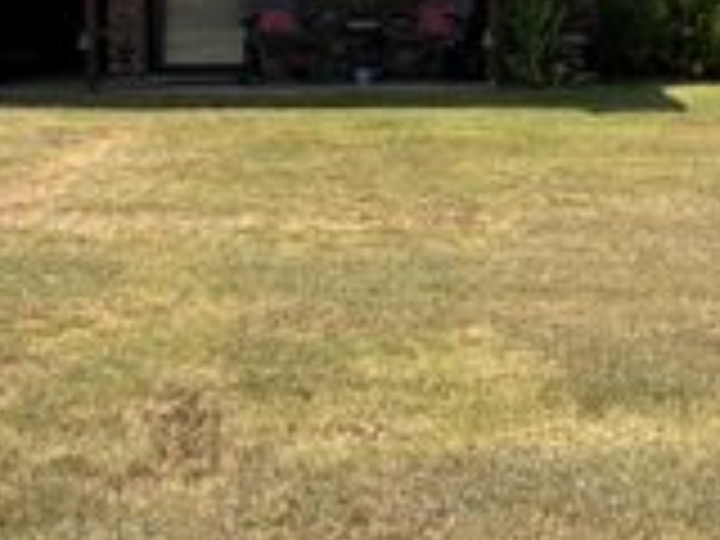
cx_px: 500
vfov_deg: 17.7
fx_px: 1685
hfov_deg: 24.0
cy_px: -7
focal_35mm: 81
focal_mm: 5.96
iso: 50
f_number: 1.6
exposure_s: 1/2364
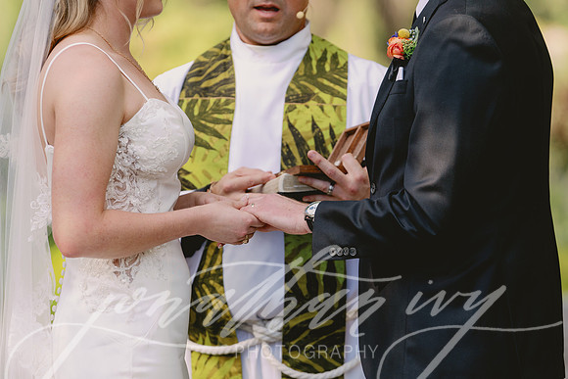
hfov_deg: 6.9
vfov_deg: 4.6
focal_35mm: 300
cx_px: 284
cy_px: 190
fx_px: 4734
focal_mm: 200
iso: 200
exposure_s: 1/320
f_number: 3.5
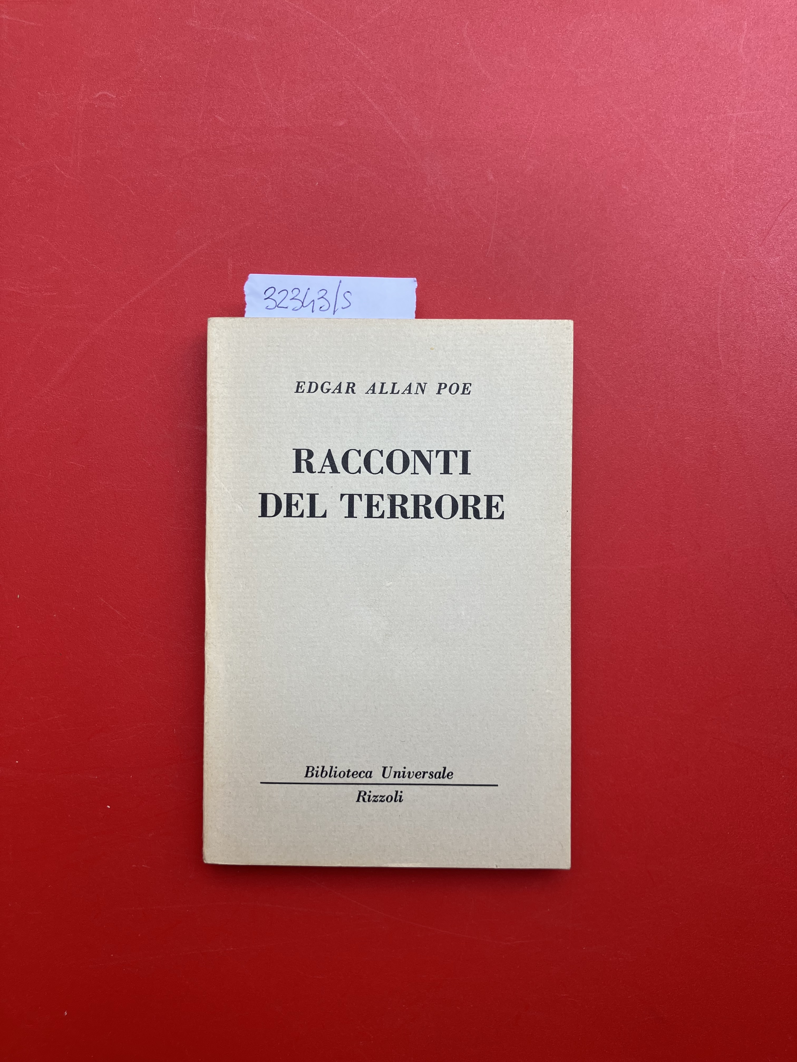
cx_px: 398
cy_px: 531
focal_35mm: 28
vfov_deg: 63.4
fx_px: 860
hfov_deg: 49.7
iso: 25
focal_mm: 3.99
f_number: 1.8
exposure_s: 1/198
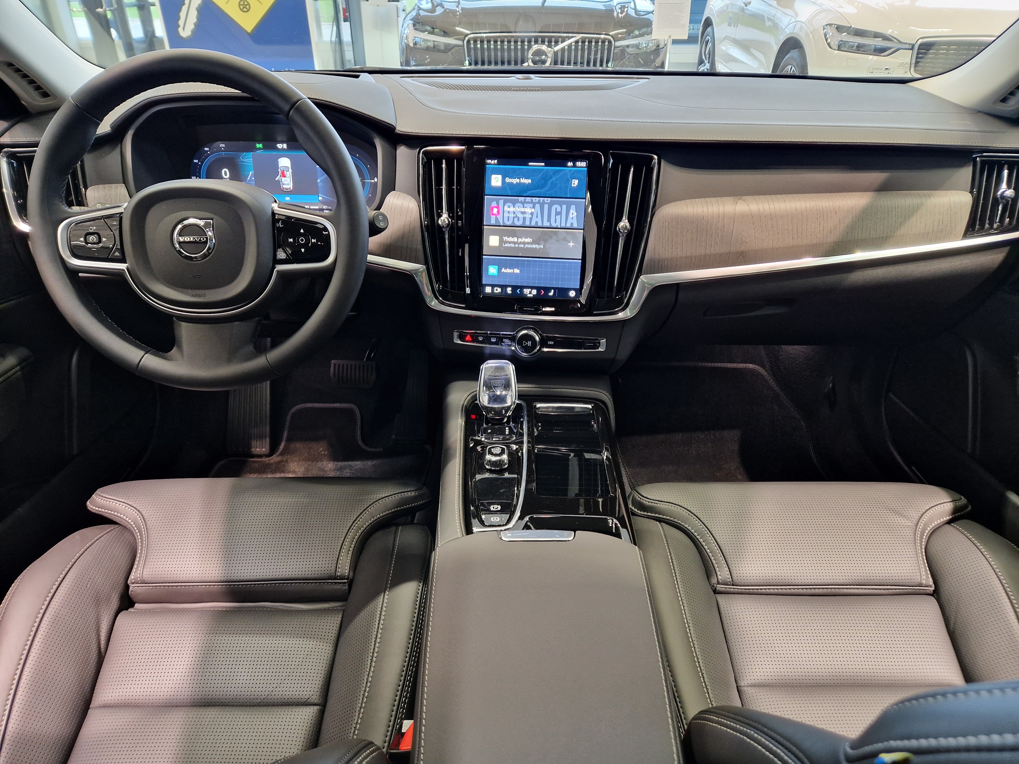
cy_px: 382
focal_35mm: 23
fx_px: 677
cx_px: 510
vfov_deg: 58.9
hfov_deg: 73.9
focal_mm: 5.4
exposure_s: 1/50
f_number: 1.8
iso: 200
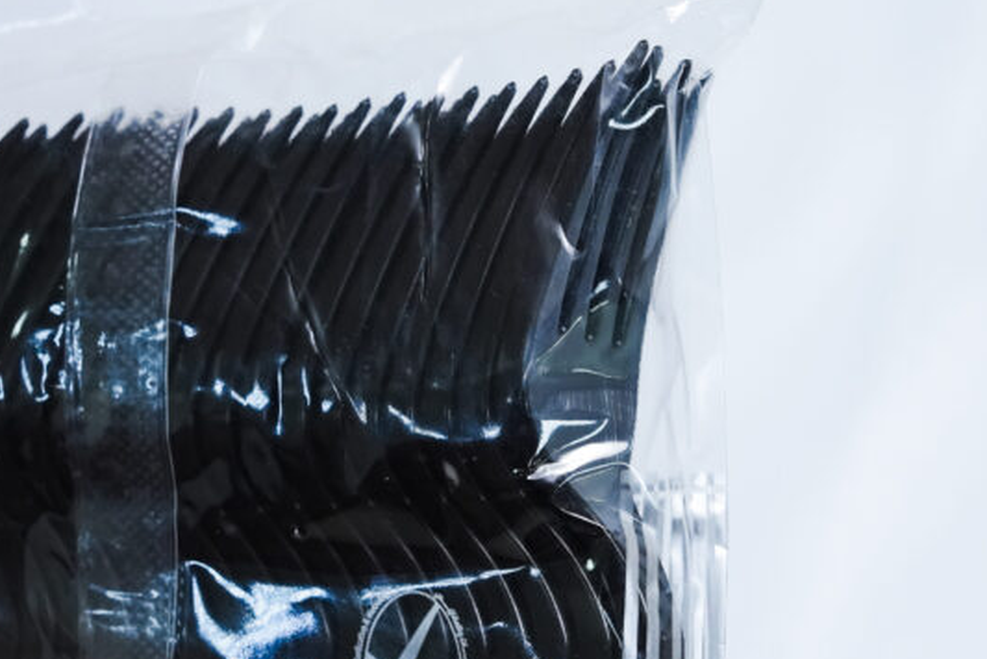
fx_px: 2524
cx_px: 563
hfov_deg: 22.1
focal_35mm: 92
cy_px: 291
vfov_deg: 14.9
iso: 3200
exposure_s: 1/200
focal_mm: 70
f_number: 11
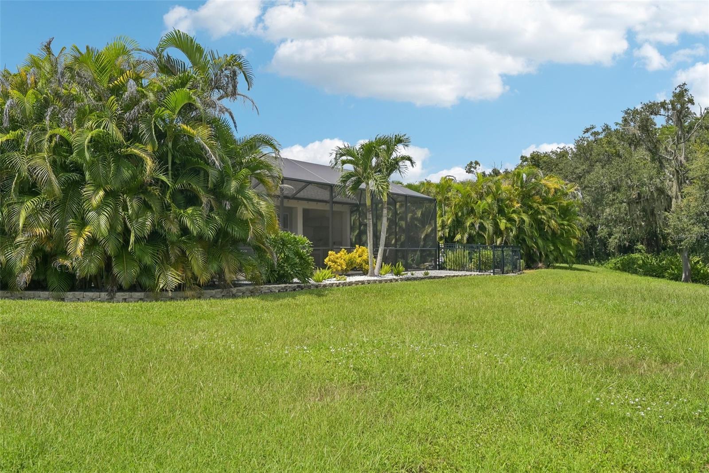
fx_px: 591
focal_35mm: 30
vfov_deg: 43.6
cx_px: 354
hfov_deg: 61.9
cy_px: 236
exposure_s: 1/1000
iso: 400
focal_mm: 30
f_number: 8
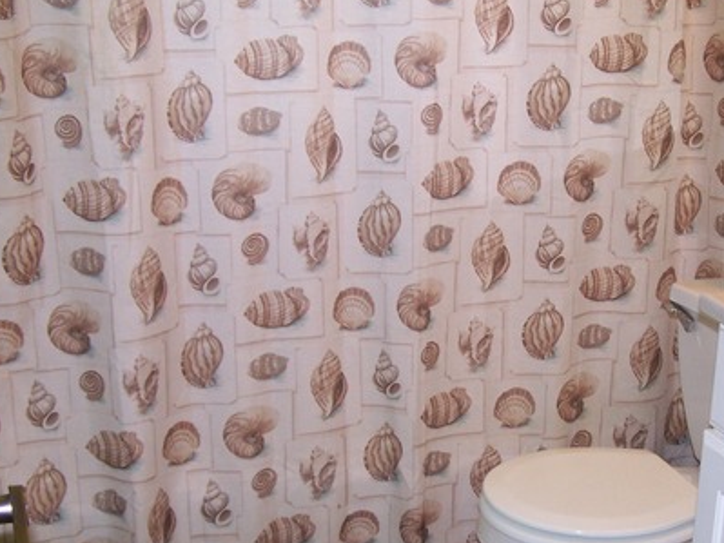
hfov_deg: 31.4
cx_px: 495
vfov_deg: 23.8
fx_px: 1275
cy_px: 385
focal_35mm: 61
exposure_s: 1/60
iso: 140
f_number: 2.8
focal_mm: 6.3
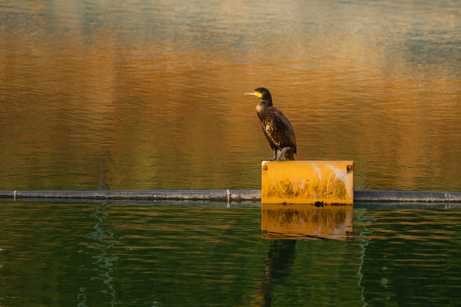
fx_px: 9282
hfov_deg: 2.8
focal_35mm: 725
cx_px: 267
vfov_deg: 1.9
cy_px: 130
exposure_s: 1/400
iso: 160
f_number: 6.3
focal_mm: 600
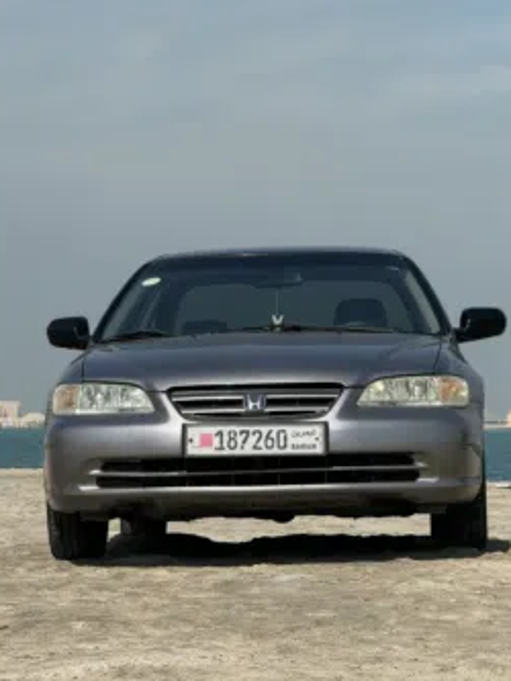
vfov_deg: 13.7
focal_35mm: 144
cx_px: 280
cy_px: 311
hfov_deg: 10.3
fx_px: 2832
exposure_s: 1/2817
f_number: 2.8
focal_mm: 15.66
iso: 50
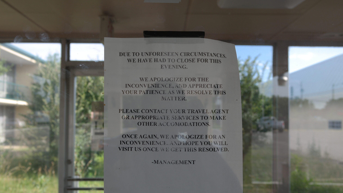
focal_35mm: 32
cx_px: 170
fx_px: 291
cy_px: 110
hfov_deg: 61.0
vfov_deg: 36.6
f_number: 4.5
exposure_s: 1/160
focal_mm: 20
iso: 100
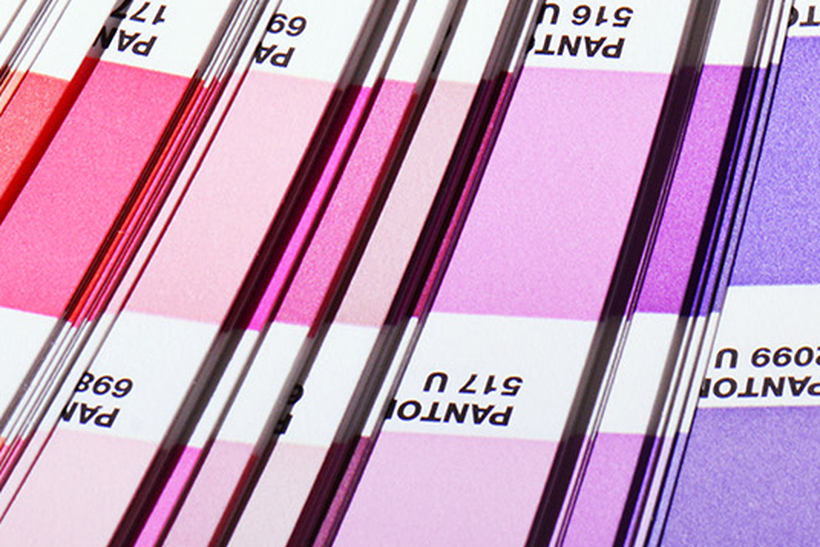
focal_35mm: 441
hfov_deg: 4.7
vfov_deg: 3.1
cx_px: 759
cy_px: -110
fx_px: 10056
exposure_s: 1/40
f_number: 25
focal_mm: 105
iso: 250
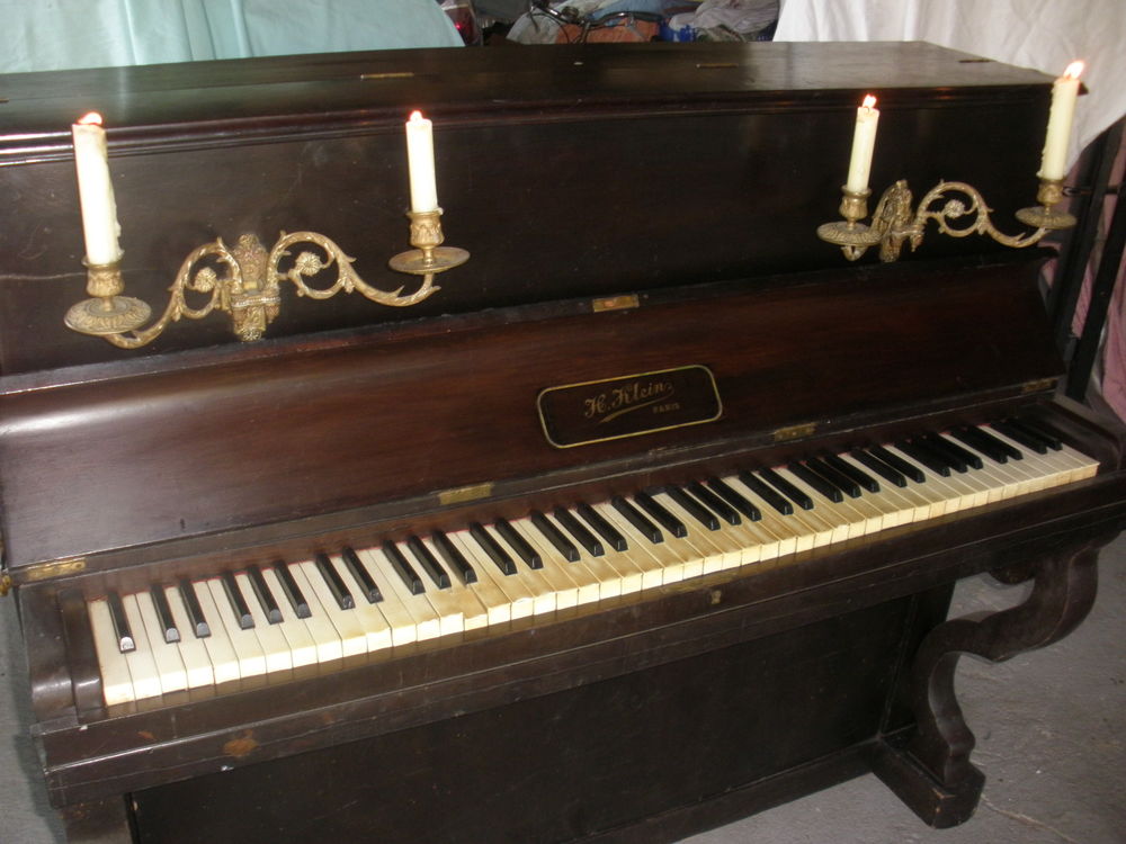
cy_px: 422
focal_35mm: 36
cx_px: 563
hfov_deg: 51.4
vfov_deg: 39.7
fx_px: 1171
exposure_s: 1/30
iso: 160
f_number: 3.5
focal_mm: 6.3
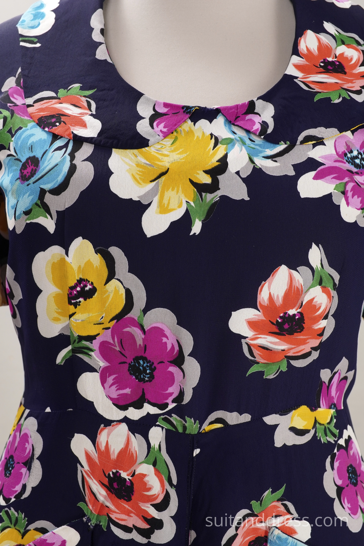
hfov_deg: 28.1
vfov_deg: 41.1
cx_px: 182
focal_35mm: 48
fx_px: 728
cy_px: 273
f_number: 8
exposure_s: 1/20
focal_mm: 32
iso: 320
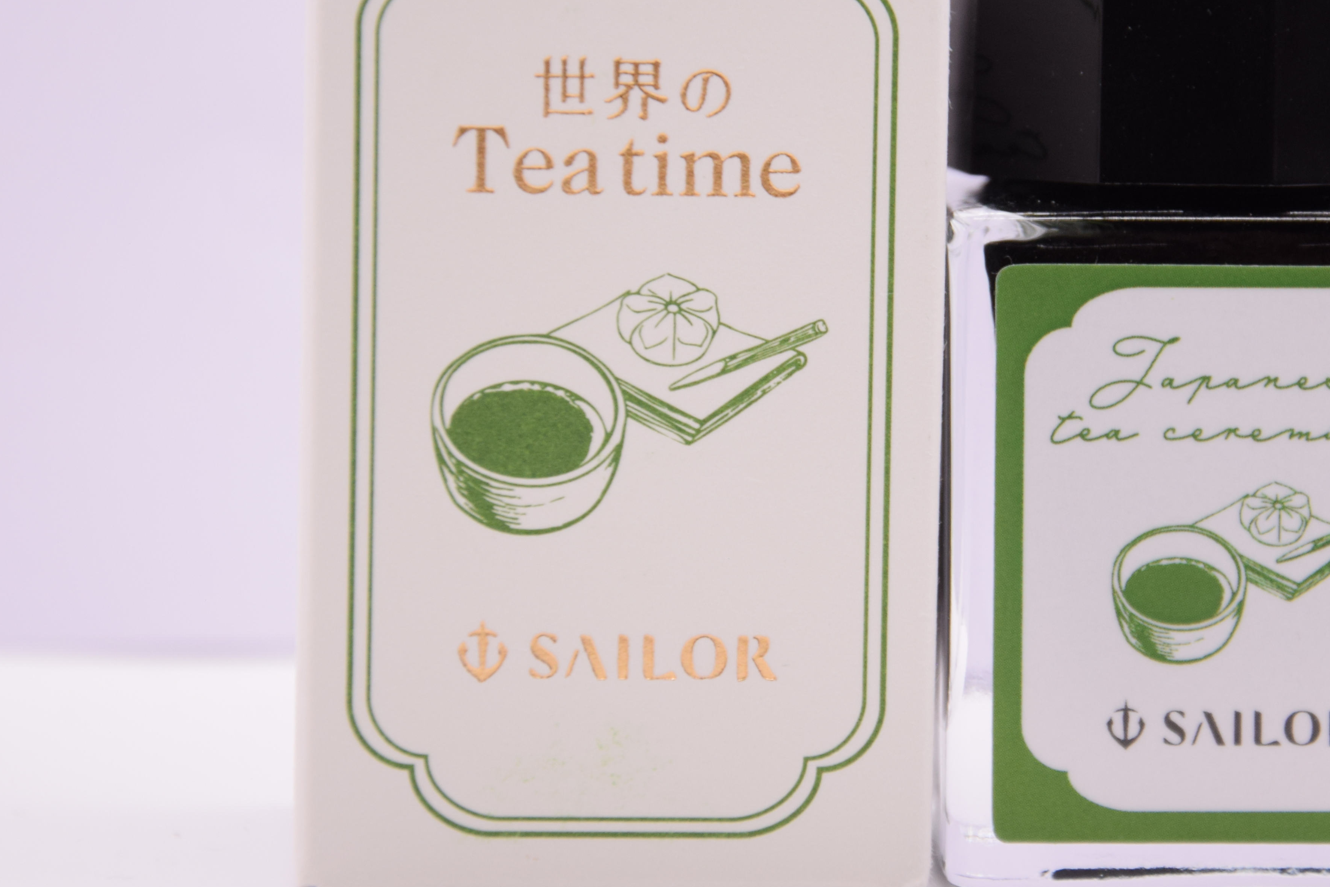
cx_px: 1001
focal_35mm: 217
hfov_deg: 9.5
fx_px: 8011
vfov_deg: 6.3
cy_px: 264
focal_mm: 85
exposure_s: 1/160
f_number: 6.3
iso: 400
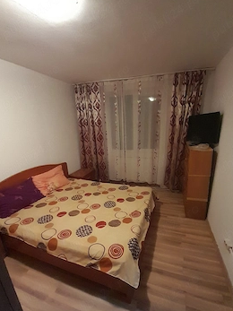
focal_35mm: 15
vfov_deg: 98.0
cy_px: 168
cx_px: 118
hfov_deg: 81.7
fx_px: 135
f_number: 2.2
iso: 500
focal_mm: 1.13
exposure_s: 1/20
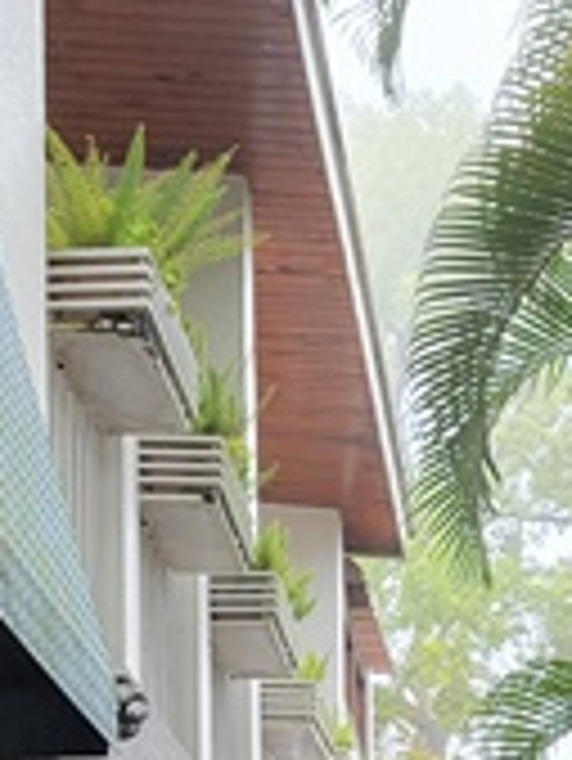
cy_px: 1232
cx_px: 495
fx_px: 2200
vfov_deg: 17.2
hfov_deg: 14.7
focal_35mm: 100
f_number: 1.8
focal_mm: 5.4
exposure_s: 1/119
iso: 50
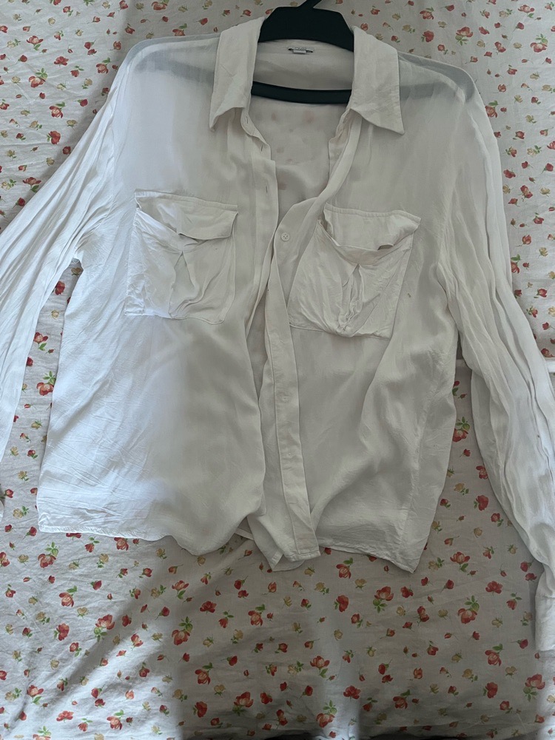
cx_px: 278
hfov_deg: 53.1
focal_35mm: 26
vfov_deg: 67.3
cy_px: 370
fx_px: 556
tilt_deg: -81.5
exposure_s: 1/60
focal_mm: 5.1
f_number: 1.6
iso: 400
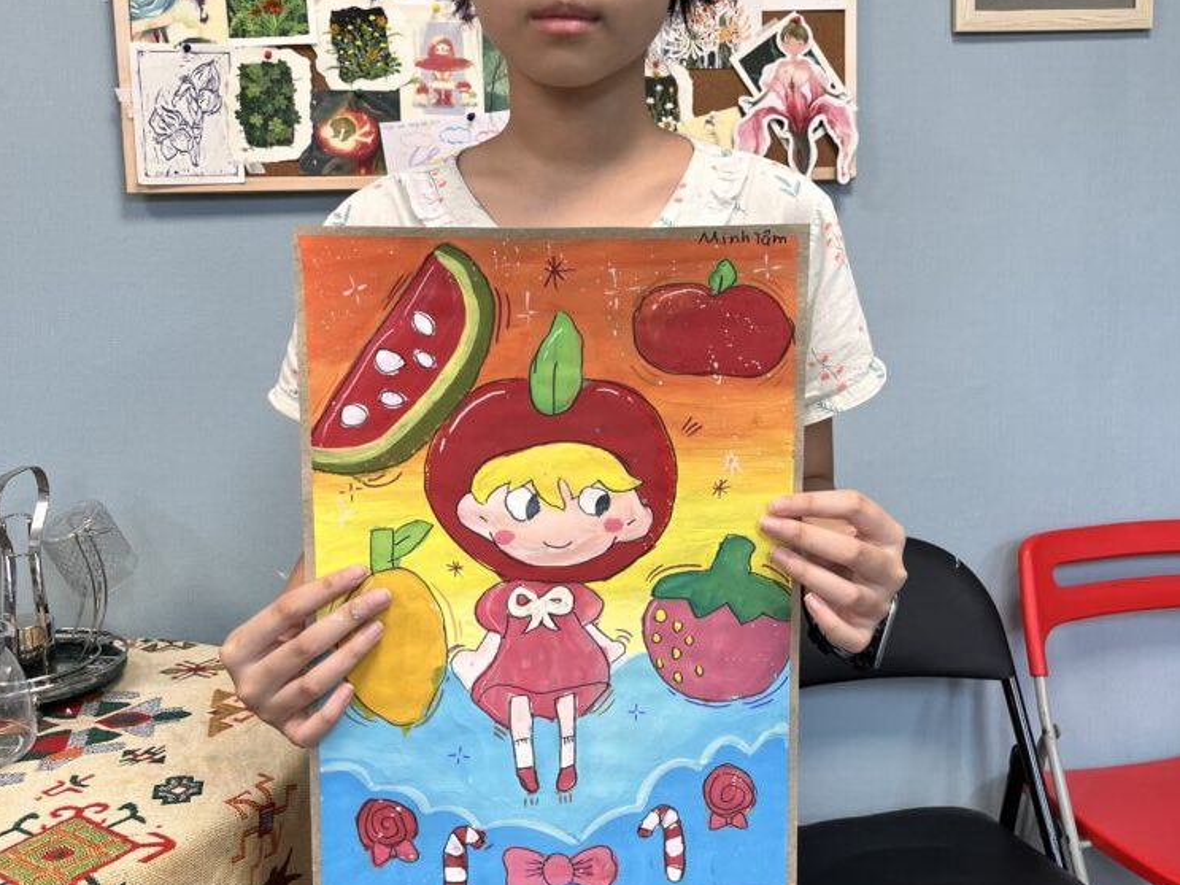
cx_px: 589
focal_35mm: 35
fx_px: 1193
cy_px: 354
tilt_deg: -5.8
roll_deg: +0.9
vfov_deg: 40.5
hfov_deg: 52.6
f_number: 1.6
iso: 64
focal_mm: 5.1
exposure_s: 1/100
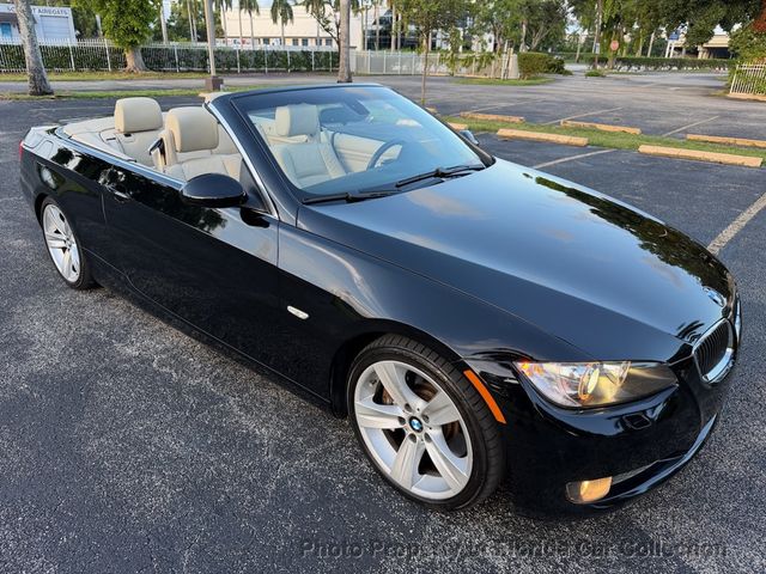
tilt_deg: -24.0
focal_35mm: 24
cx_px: 383
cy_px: 287
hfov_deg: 71.6
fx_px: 531
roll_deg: -0.9
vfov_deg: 56.8
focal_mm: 6.76
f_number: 1.78
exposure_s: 1/143
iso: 80
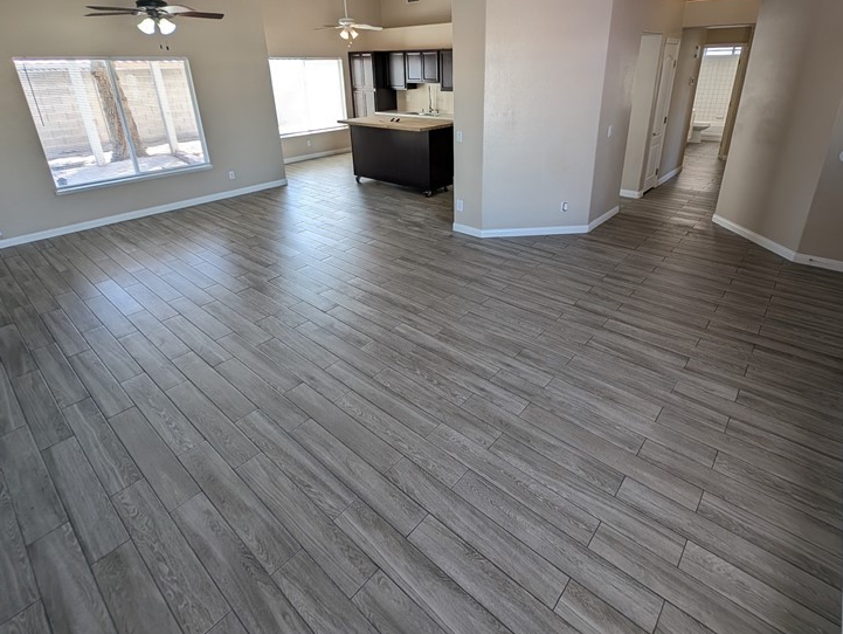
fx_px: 414
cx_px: 436
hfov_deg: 90.9
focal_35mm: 17
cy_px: 239
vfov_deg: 73.6
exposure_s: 1/120
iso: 52
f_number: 1.95
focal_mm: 2.23
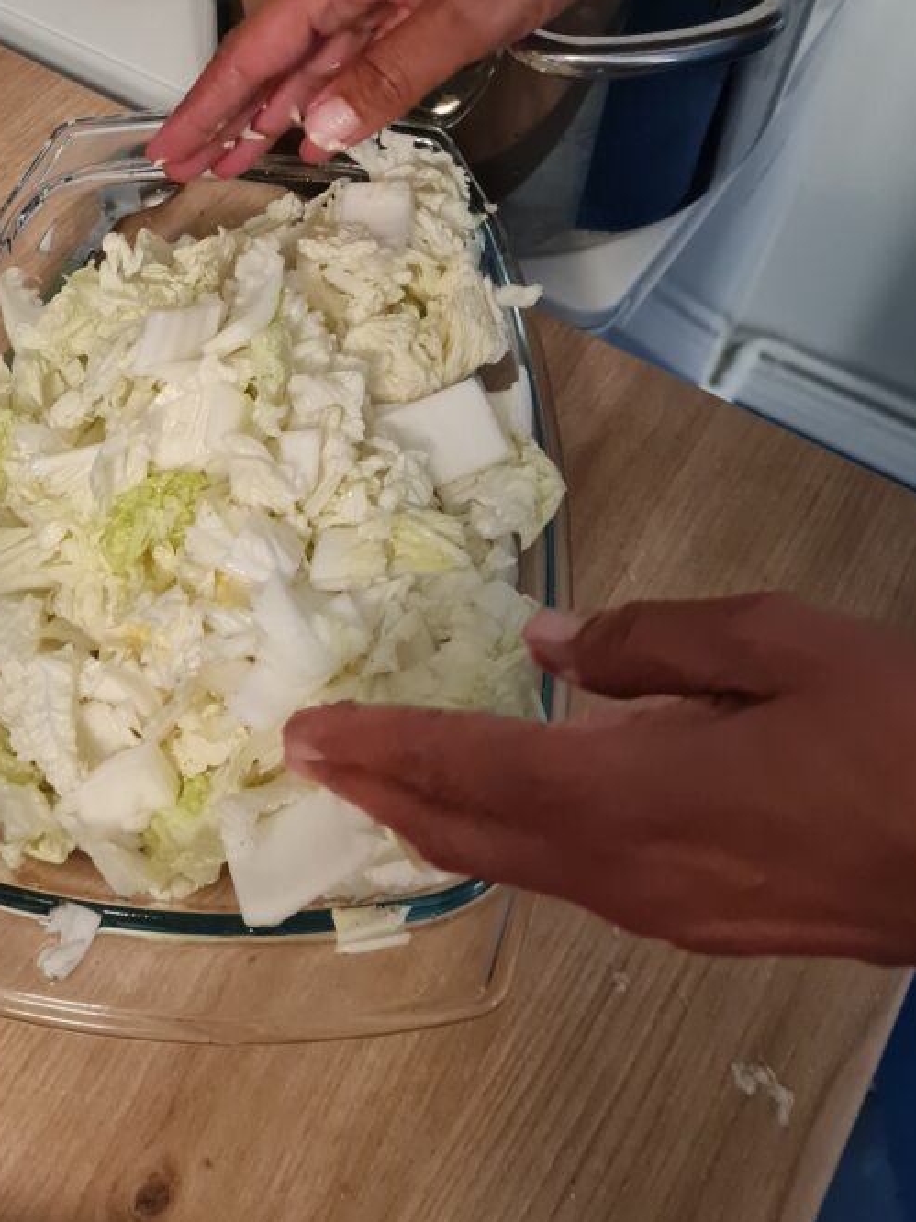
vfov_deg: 46.1
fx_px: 1412
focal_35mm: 40
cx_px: 268
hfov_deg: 35.4
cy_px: 409
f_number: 1.8
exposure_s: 1/50
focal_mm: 5.4
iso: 640
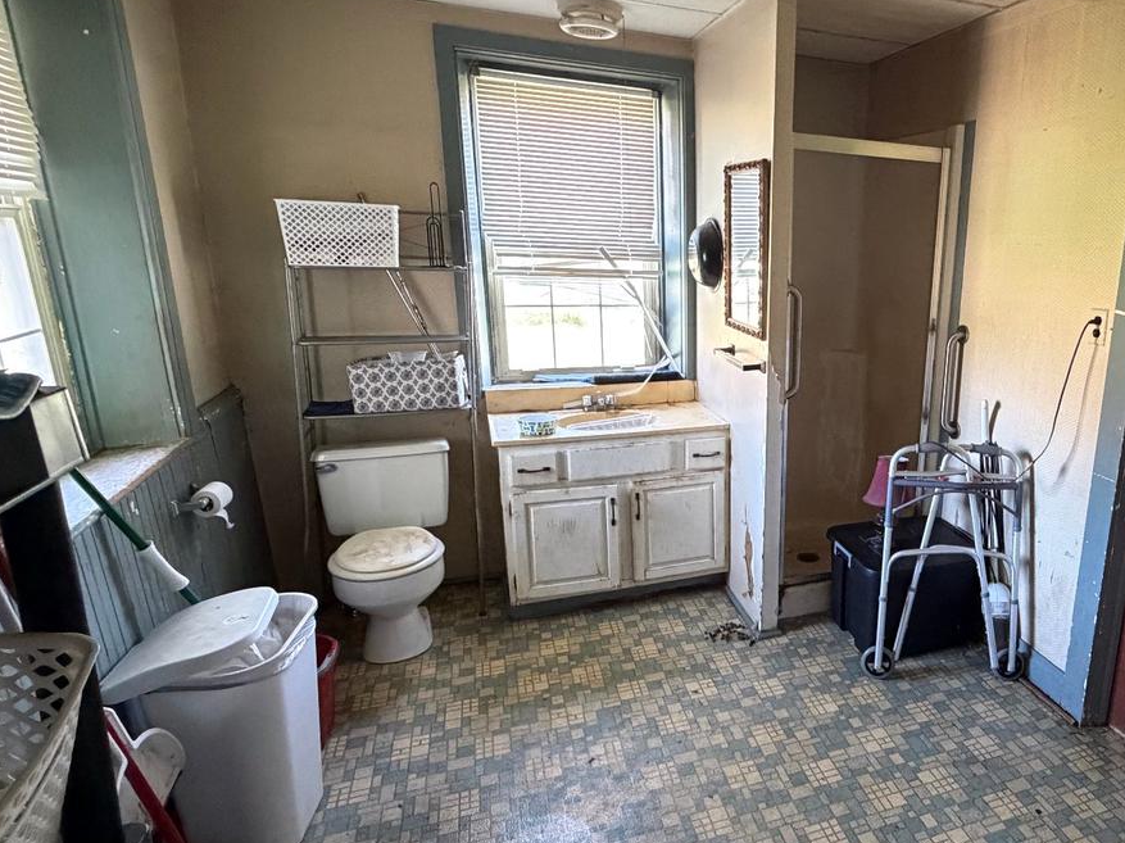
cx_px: 817
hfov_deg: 70.0
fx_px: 747
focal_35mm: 23
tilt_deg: -15.5
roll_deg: -1.4
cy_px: 435
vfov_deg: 58.8
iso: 800
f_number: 2.2
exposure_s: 1/60
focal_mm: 2.22
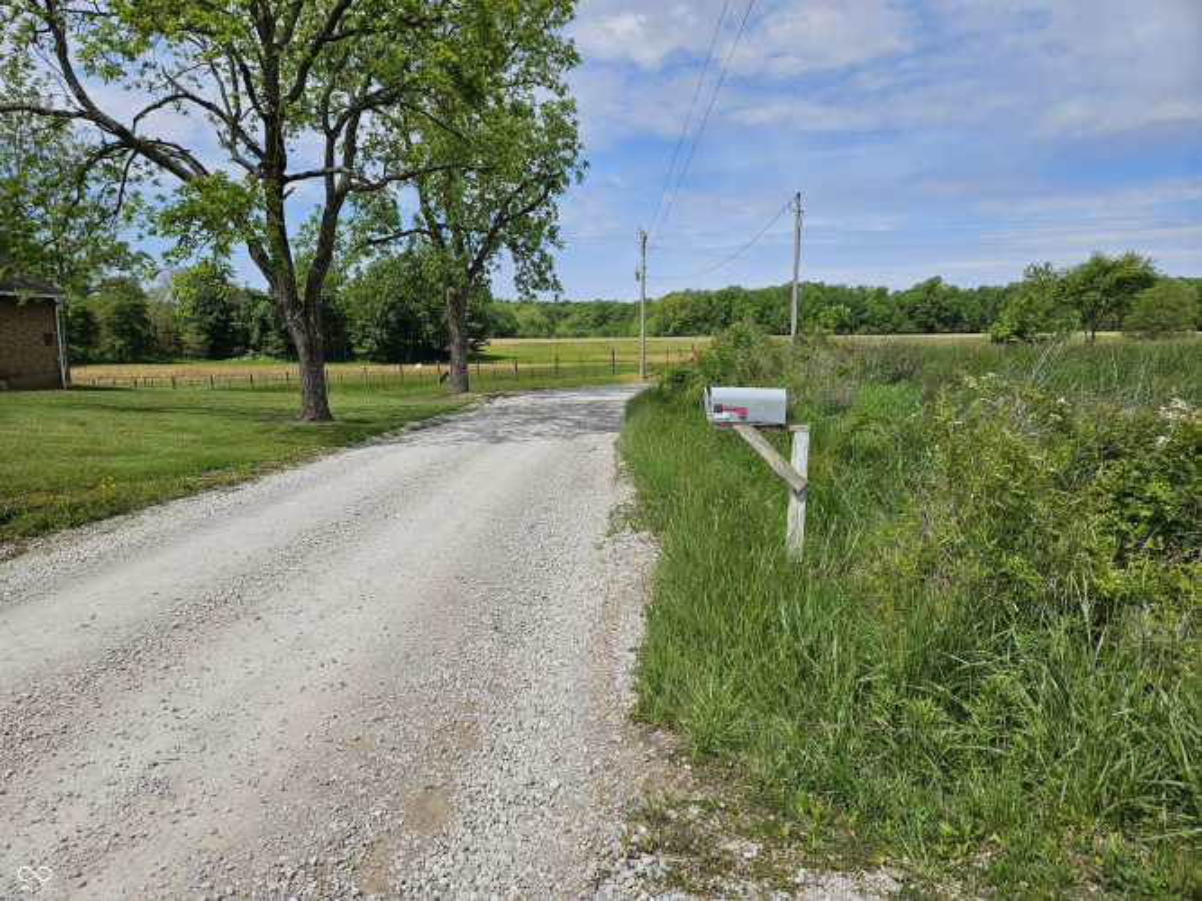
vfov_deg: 58.9
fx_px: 799
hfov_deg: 73.9
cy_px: 450
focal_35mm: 23
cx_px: 601
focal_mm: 5.4
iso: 25
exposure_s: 1/4165
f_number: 1.8
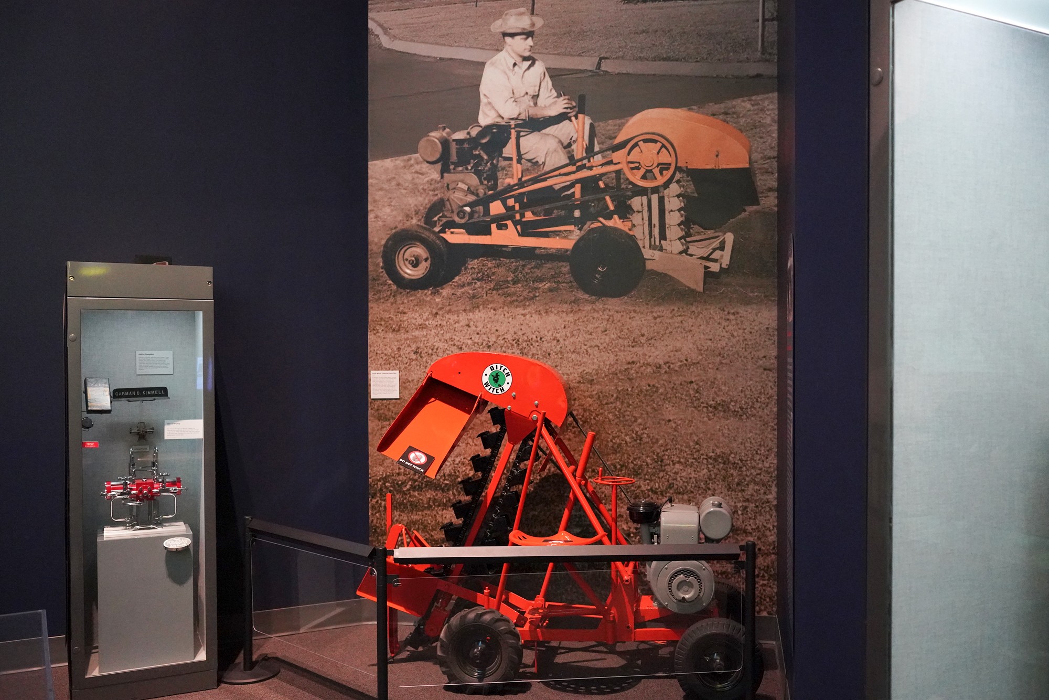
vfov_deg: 45.0
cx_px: 524
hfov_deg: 63.7
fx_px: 845
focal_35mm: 29
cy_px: 350
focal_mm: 29
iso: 10000
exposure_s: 1/100
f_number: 4.5
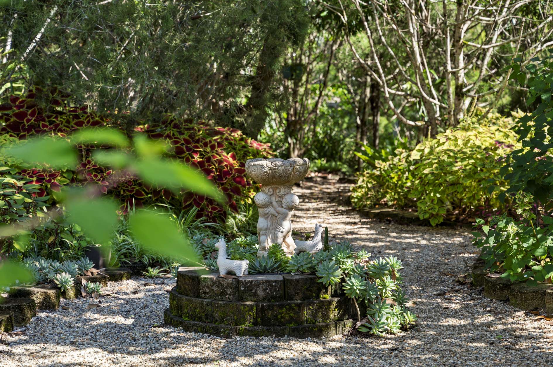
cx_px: 276
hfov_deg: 28.5
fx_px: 1090
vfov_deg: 19.2
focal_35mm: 71
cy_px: 183
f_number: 4.5
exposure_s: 1/400
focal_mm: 70
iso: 200
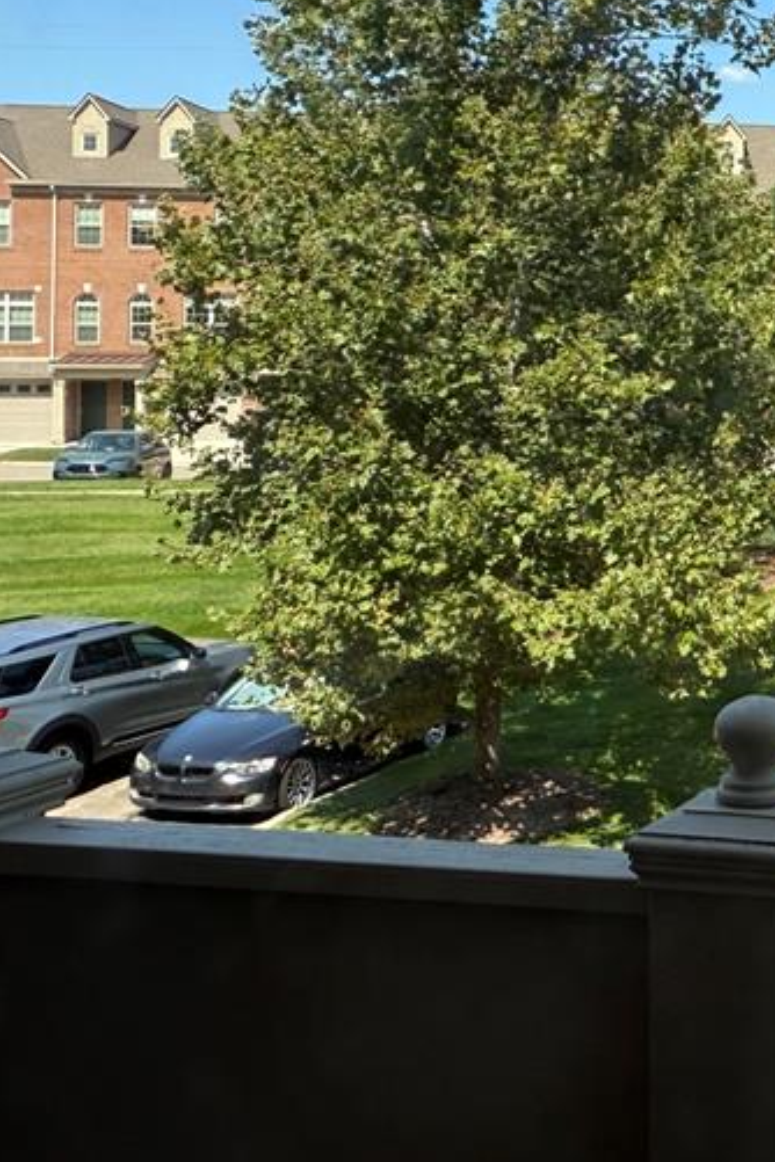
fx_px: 1647
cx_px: 1142
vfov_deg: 38.2
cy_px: 334
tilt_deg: +0.1
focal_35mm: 51
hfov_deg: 22.2
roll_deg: -0.7
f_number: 2.2
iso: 40
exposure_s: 1/975
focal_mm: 2.22
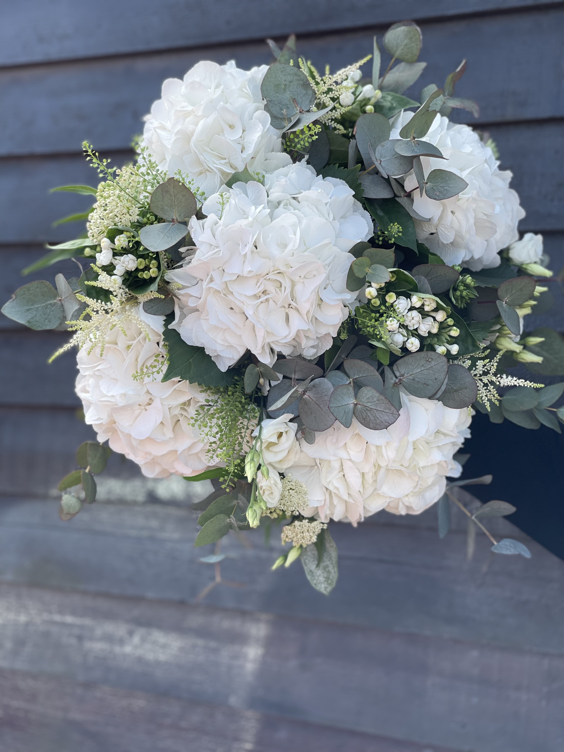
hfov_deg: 22.9
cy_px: 376
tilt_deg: -2.6
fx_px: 1390
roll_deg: -0.2
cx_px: 282
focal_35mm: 64
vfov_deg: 30.3
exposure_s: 1/270
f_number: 2.2
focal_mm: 7.5
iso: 20
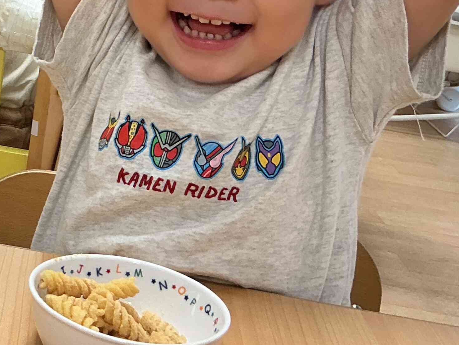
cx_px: 36
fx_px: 1048
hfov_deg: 24.0
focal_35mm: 79
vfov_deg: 18.3
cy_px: 15
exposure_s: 1/120
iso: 40
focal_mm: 3
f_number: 1.8
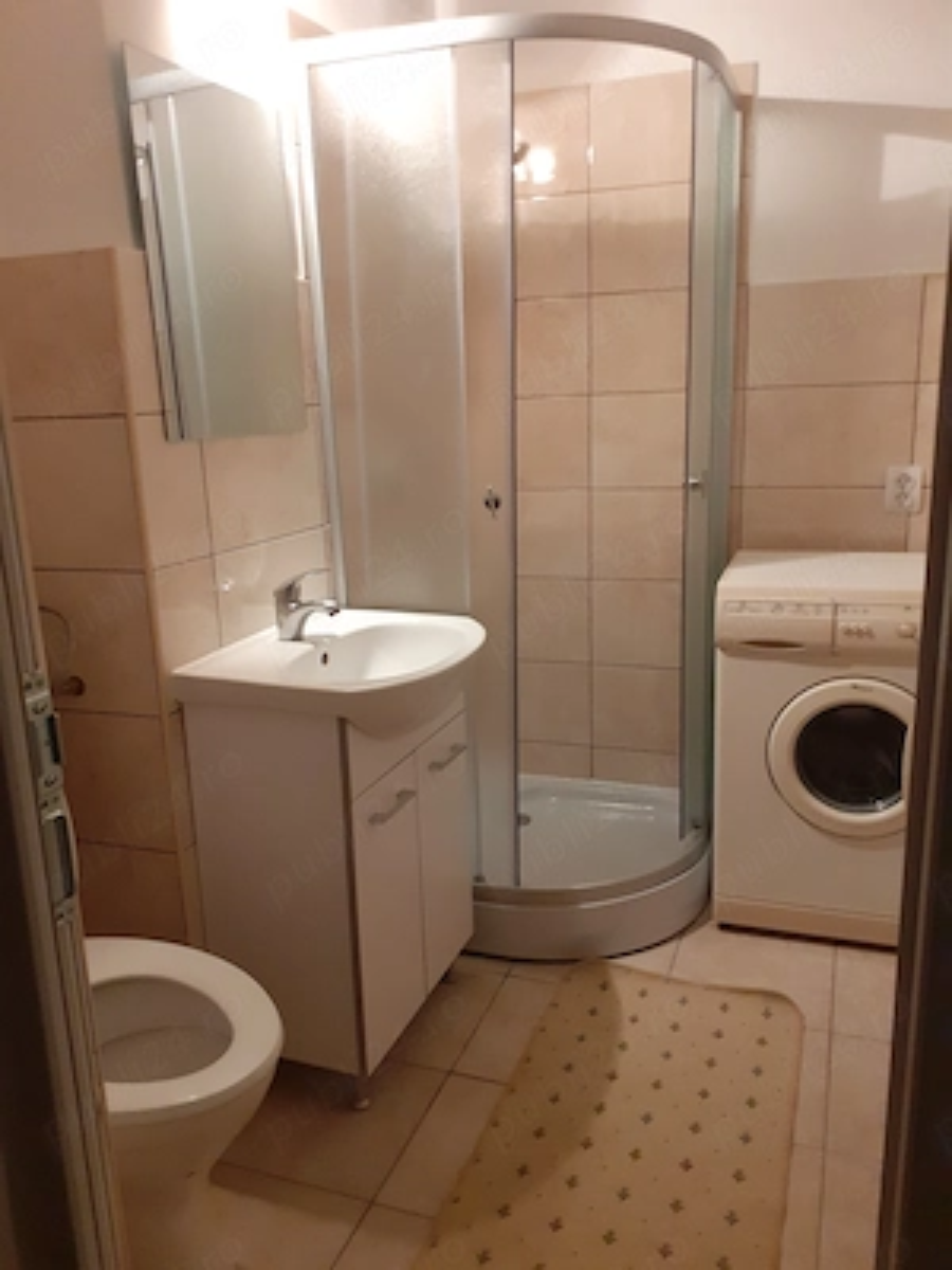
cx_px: 476
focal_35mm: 27
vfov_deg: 65.3
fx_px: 990
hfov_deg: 51.4
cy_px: 635
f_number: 1.9
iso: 250
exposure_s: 1/33
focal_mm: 3.6
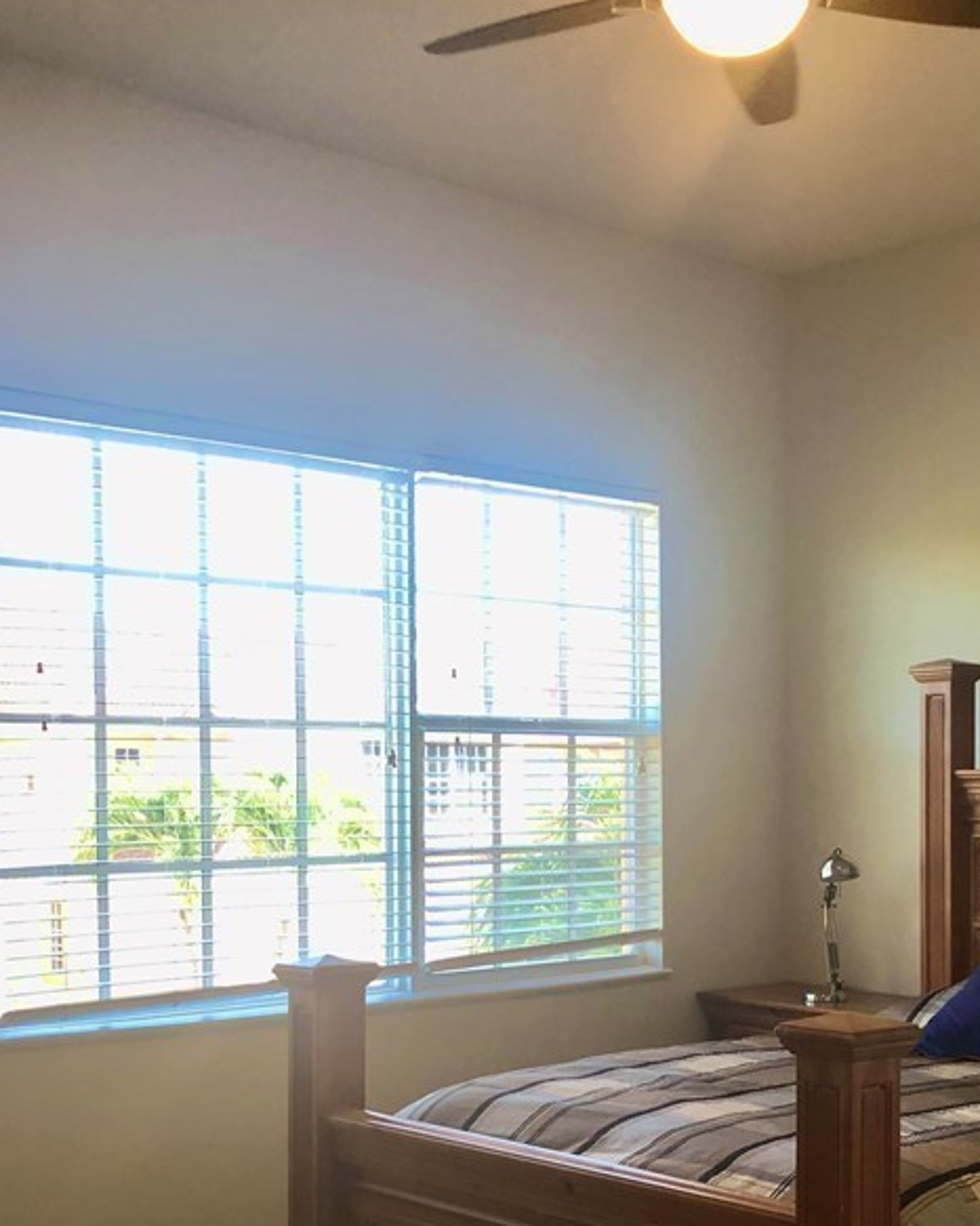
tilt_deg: -1.7
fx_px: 1741
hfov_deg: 30.9
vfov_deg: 38.2
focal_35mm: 48
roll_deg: -0.1
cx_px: 742
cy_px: 845
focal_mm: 3.99
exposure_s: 1/30
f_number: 1.8
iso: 32
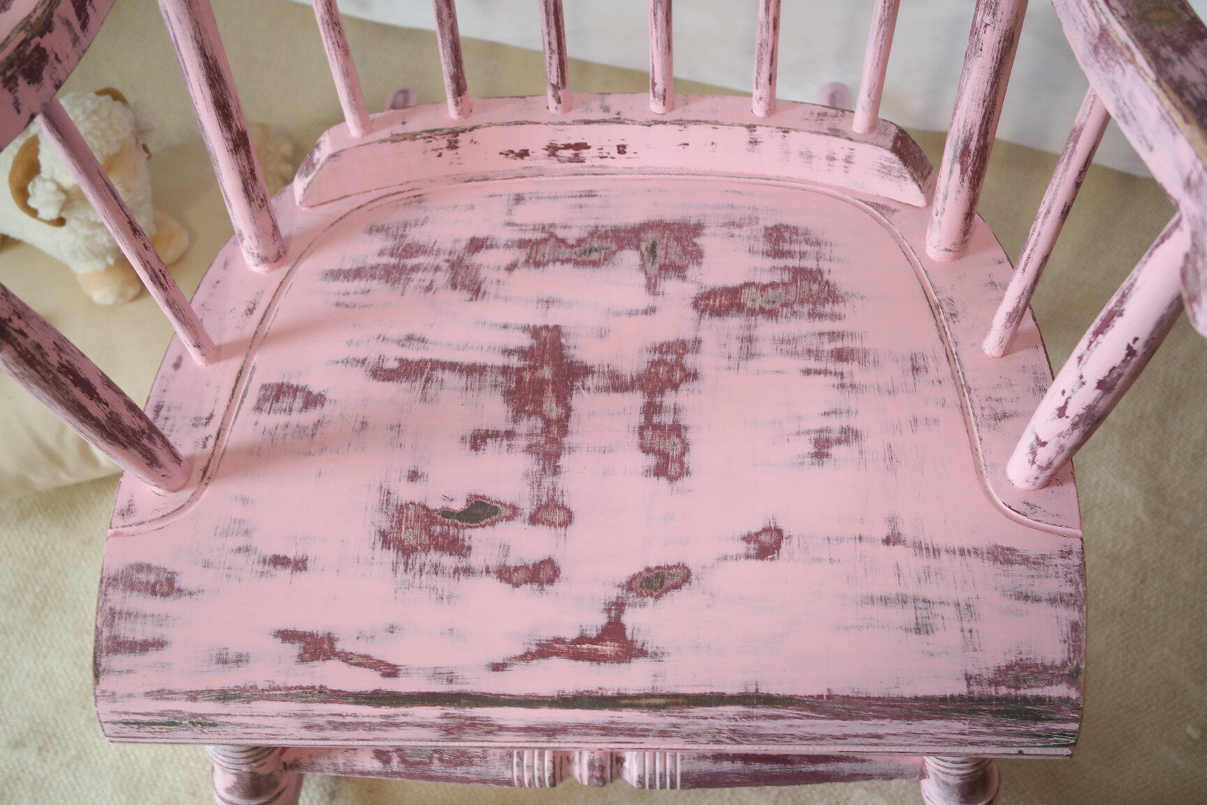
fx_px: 1643
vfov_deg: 27.5
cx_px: 604
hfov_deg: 40.3
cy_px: 402
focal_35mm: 49
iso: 800
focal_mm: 32
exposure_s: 1/30
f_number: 9
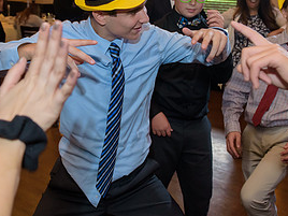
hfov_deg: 38.1
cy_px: 53
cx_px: 124
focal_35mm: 50
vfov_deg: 28.7
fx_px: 416
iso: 1600
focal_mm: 24
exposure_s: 1/125
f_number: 3.2
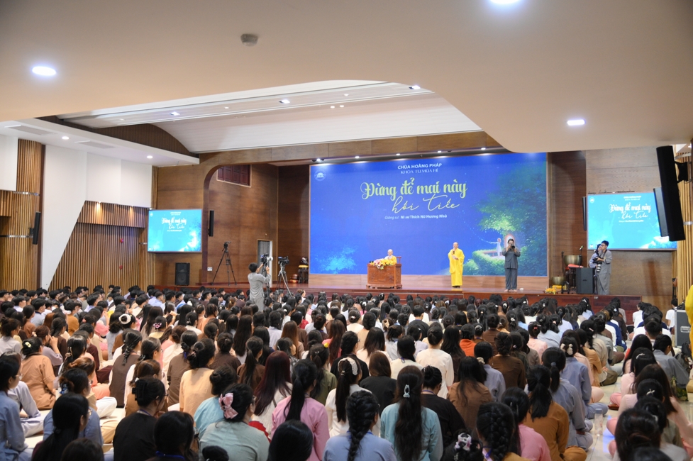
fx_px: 654
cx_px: 346
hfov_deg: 55.8
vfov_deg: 38.8
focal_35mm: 34
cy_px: 230
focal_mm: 34
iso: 3200
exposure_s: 1/80
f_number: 4
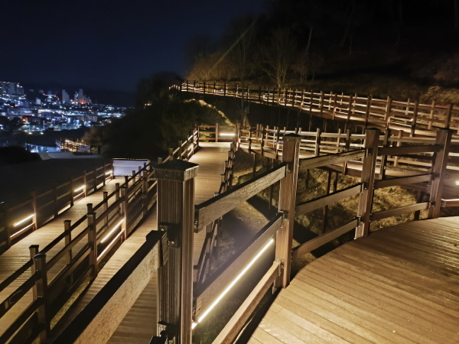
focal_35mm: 25
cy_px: 172
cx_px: 230
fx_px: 331
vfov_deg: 54.9
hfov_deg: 69.4
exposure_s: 1/8.57
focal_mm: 4.71
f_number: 1.7
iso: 3200
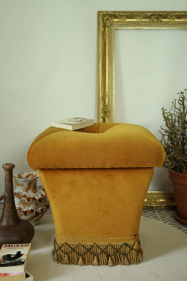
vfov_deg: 42.7
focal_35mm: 46
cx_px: 94
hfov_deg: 29.2
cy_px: 140
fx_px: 358
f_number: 5.6
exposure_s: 1/30
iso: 400
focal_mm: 30
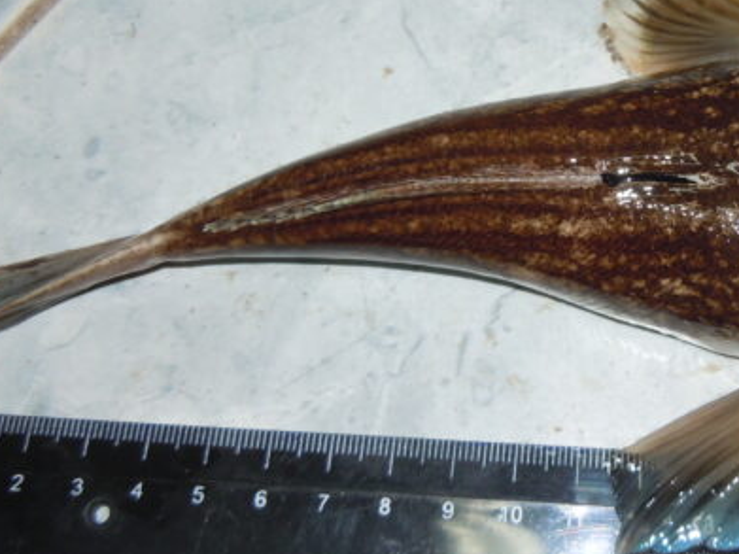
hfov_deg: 31.9
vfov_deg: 24.7
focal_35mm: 59
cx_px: 578
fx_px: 1259
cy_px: 204
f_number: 3.5
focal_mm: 5.4
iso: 100
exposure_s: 1/30
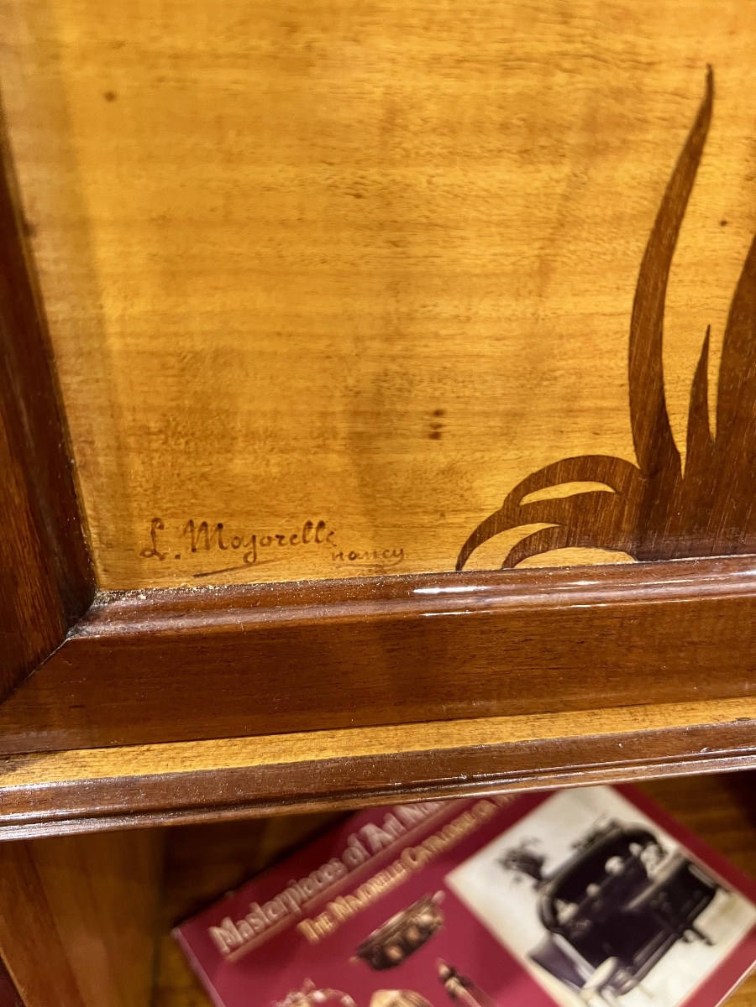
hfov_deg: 53.1
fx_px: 757
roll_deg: -1.0
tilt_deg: -32.8
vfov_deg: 67.3
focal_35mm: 26
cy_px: 504
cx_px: 378
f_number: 1.5
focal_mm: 5.7
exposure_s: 1/50
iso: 250
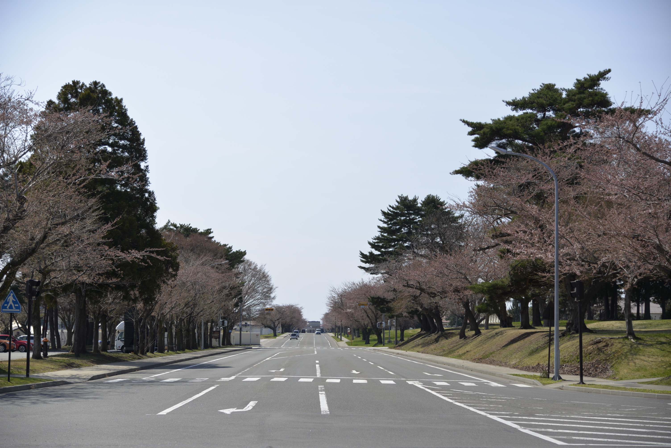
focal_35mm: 66
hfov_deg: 30.5
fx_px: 1231
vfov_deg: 20.6
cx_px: 336
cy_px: 224
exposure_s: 1/4000
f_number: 4
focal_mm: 66
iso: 400
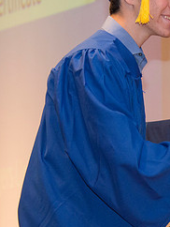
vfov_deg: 6.8
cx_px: 277
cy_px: 101
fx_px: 1896
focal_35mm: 290
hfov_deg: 5.1
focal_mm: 100
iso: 2000
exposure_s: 1/80
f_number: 5.3
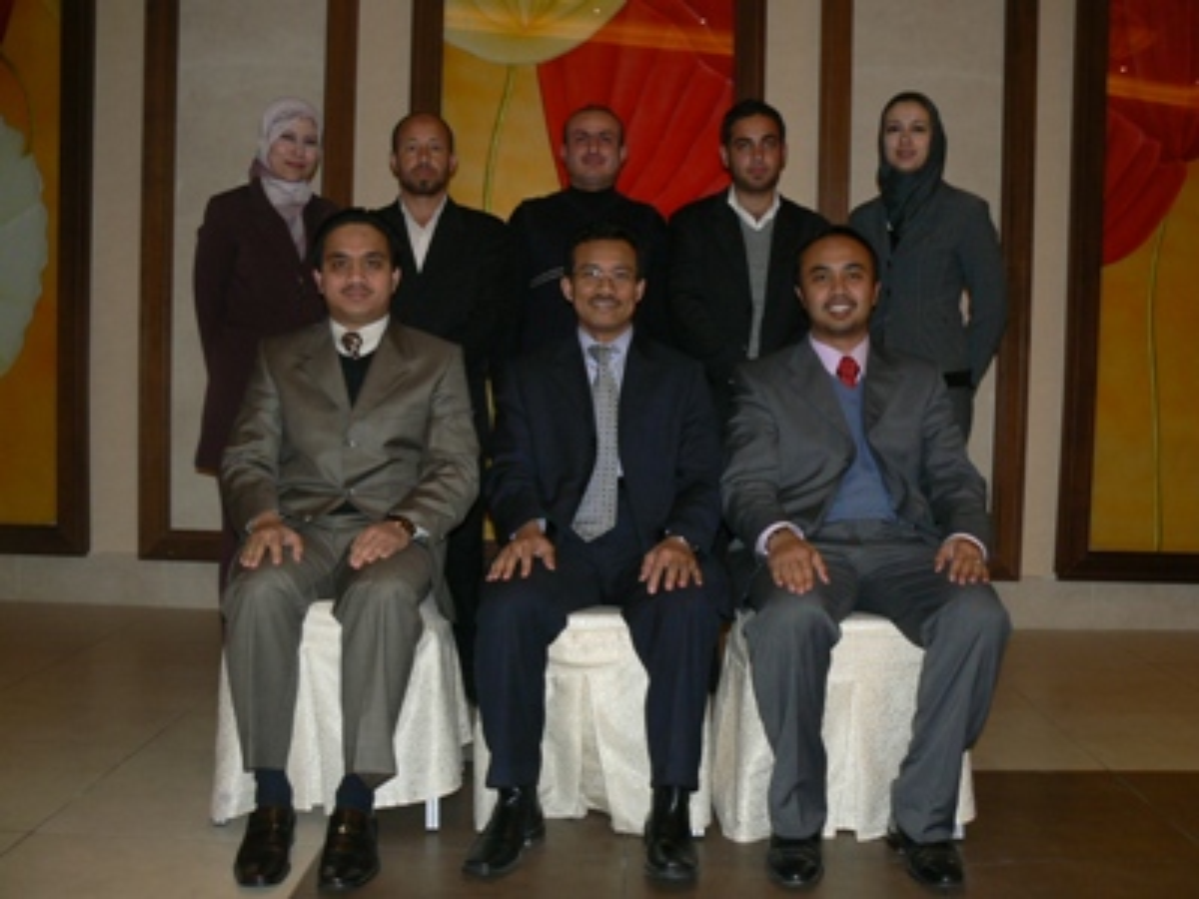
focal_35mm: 36
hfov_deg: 51.4
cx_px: 600
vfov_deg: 39.7
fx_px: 1247
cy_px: 450
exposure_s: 1/30
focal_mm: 6
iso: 100
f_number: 2.8
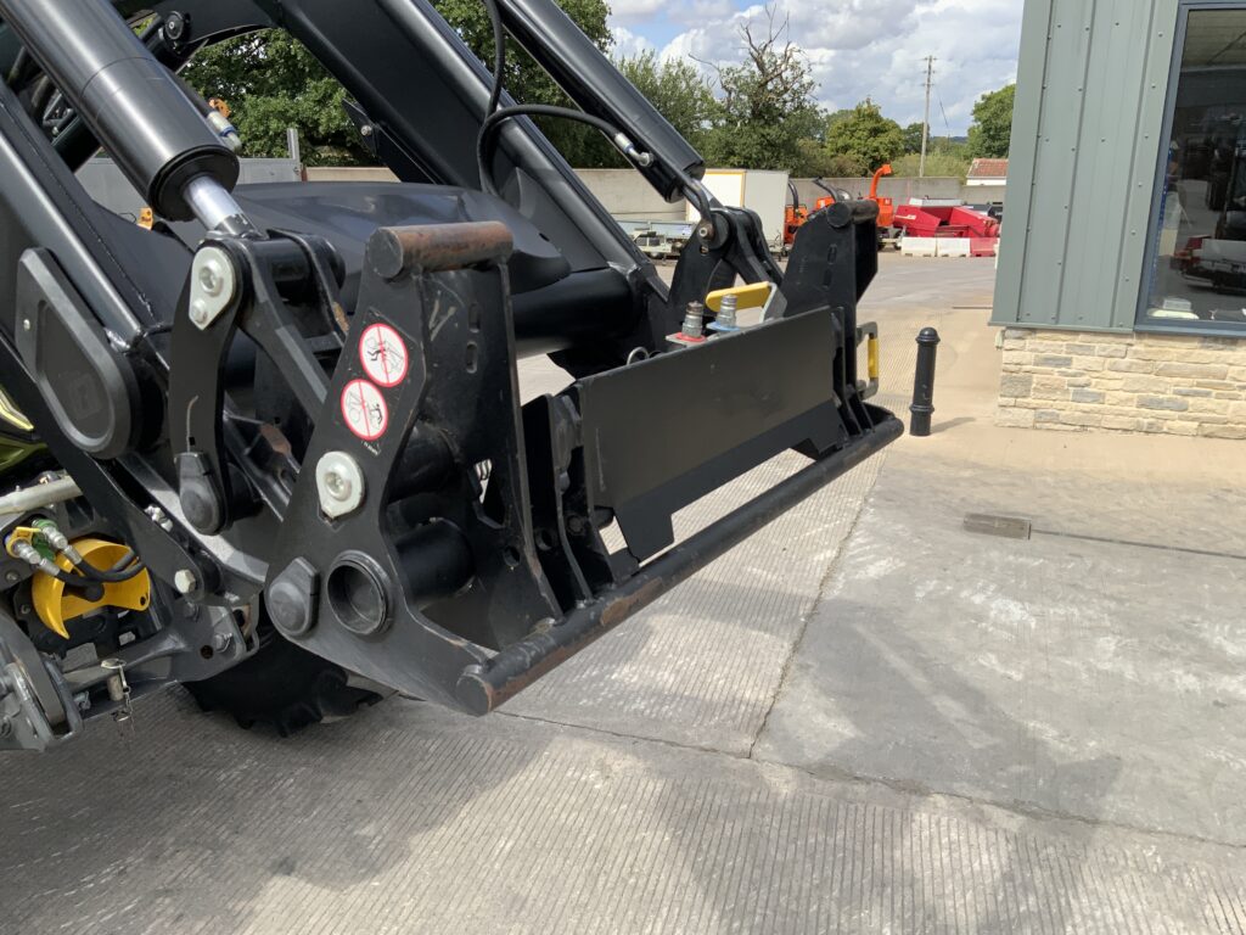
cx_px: 623
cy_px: 468
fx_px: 1044
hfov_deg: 61.7
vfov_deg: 48.2
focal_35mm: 29
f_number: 1.8
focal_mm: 3
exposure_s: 1/1195
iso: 16
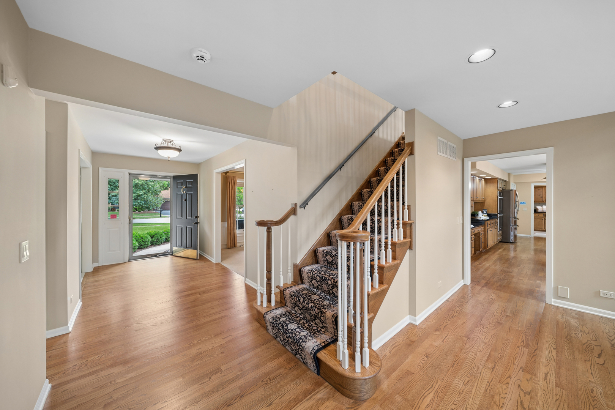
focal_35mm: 13
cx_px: 308
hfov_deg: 108.3
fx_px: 222
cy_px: 205
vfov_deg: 85.4
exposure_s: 1/5
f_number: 8
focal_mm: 13
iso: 400
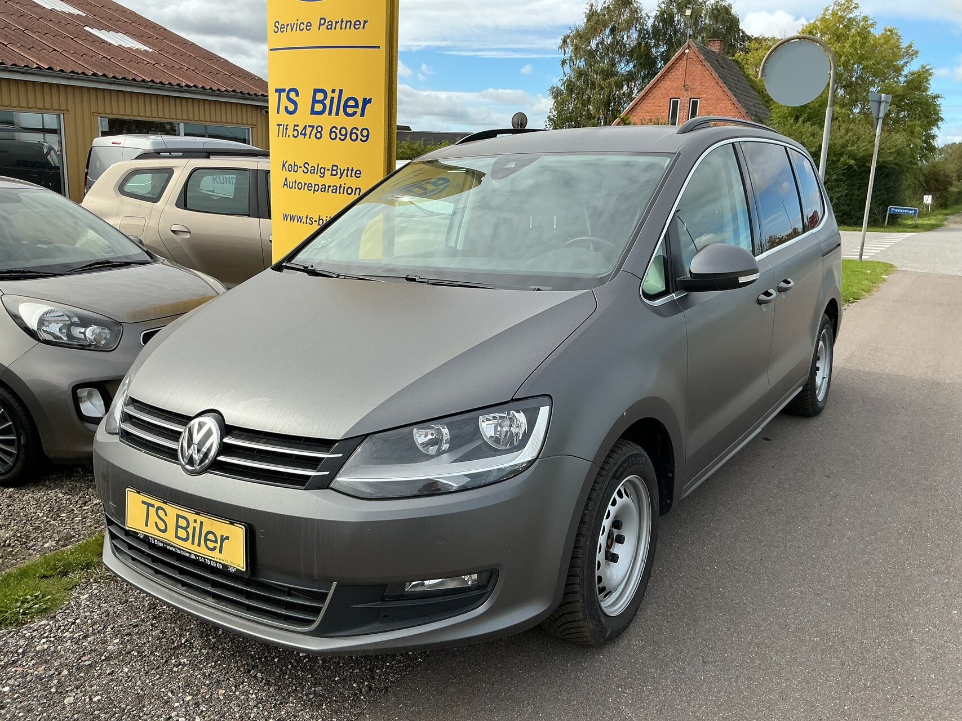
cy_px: 360
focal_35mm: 29
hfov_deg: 61.7
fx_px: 806
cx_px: 481
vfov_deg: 48.2
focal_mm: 3
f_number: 1.8
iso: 25
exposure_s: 1/1195
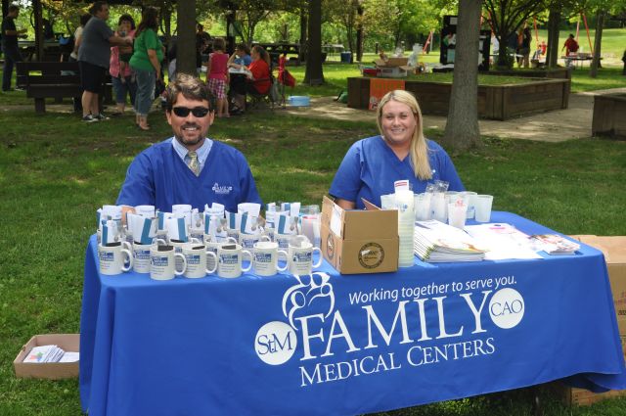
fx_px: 834
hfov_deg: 41.2
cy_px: 208
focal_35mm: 48
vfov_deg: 28.0
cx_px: 313
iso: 200
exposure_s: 1/200
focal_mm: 32
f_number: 7.1
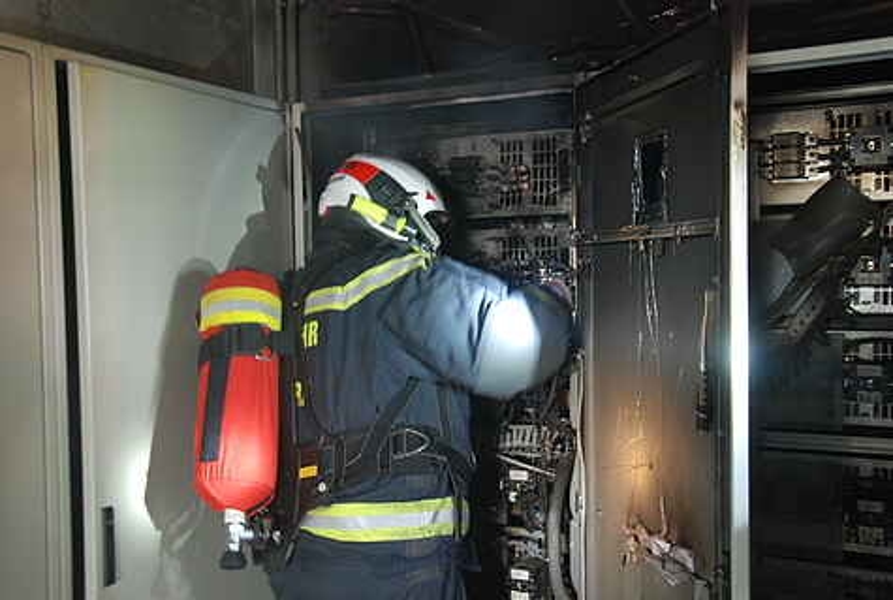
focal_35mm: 39
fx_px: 970
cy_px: 300
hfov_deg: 49.5
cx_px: 446
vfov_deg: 34.4
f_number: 4
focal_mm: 26
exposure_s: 1/8
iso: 800
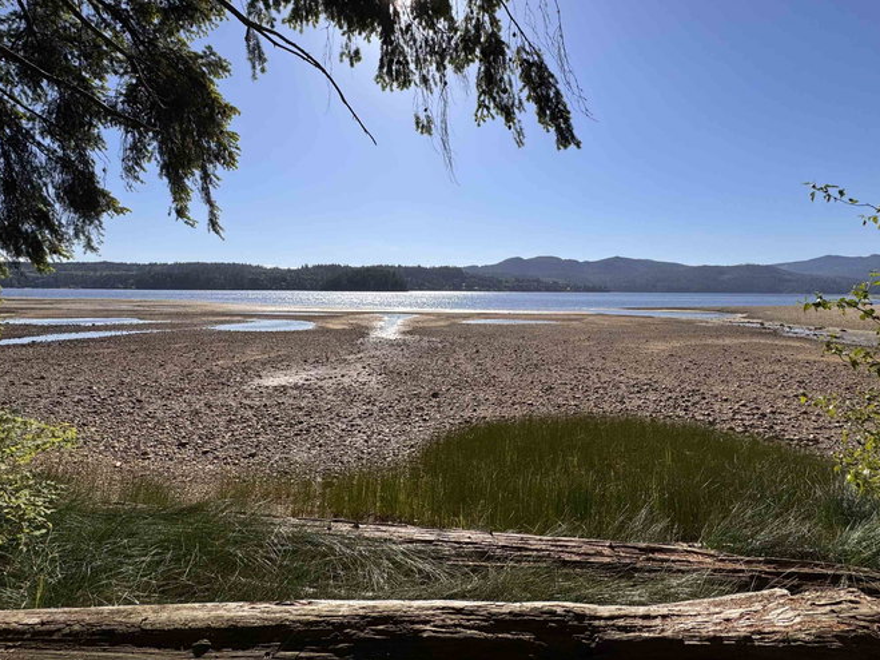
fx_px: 432
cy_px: 262
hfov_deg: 91.0
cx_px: 454
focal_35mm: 17
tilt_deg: +4.8
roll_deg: +0.2
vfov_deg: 73.8
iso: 40
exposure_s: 1/4132
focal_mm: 2.22
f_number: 2.2
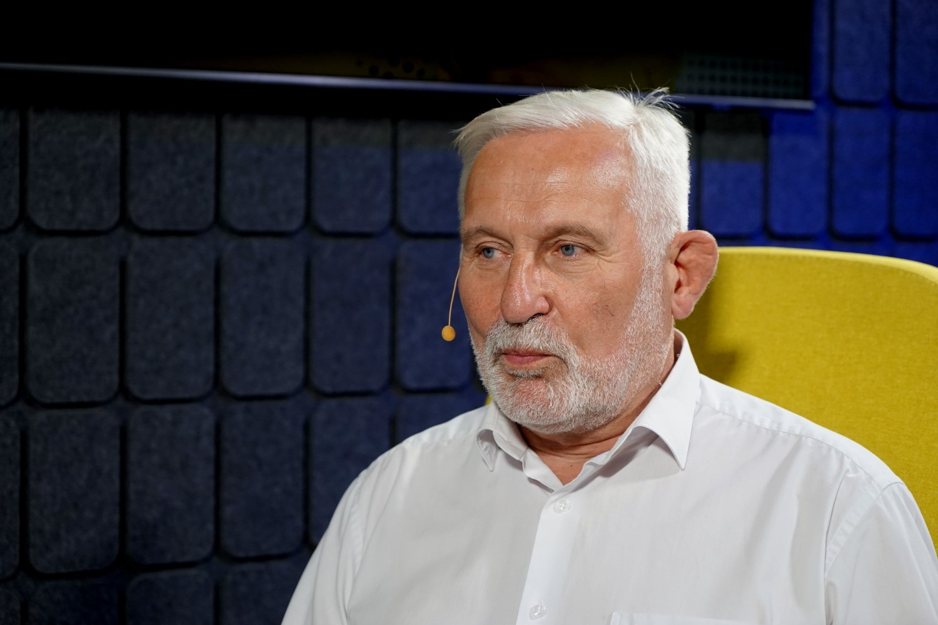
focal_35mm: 70
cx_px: 469
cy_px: 312
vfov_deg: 19.5
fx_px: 1824
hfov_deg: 28.8
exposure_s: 1/160
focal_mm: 70
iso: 800
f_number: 4
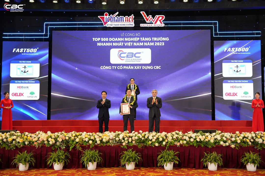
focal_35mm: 49
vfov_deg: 27.5
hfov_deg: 40.3
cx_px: 132
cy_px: 88
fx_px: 361
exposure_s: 1/100
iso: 640
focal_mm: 49.1
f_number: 4
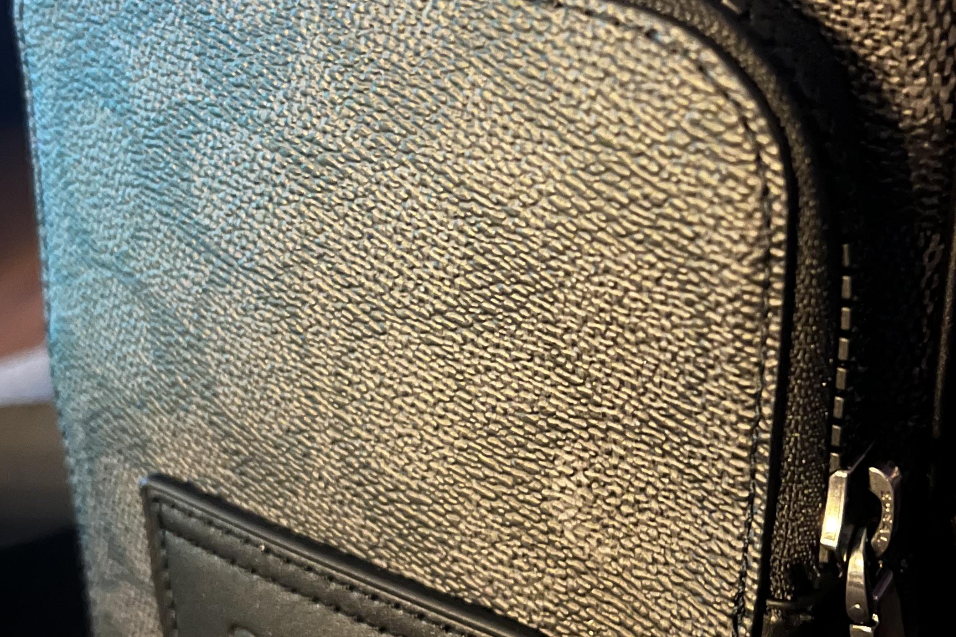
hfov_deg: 38.0
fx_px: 1381
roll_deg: +9.6
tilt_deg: -21.8
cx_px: 598
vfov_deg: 26.0
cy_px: 269
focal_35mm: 52
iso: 1000
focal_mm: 5.7
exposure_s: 1/5
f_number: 1.5
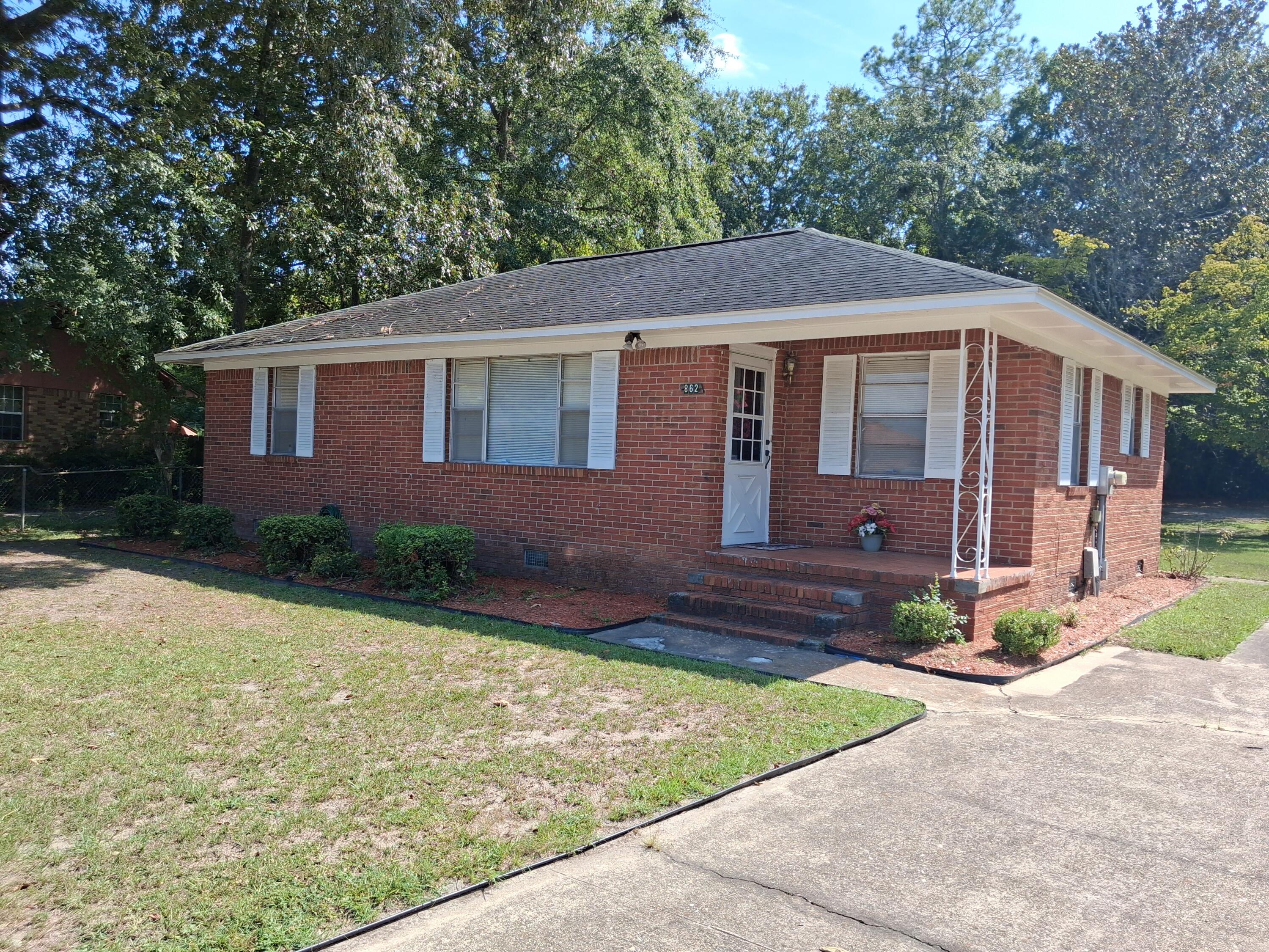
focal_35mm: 27
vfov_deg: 51.4
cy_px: 476
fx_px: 990
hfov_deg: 65.3
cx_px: 634
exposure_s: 1/361
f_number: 1.8
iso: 25
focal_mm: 4
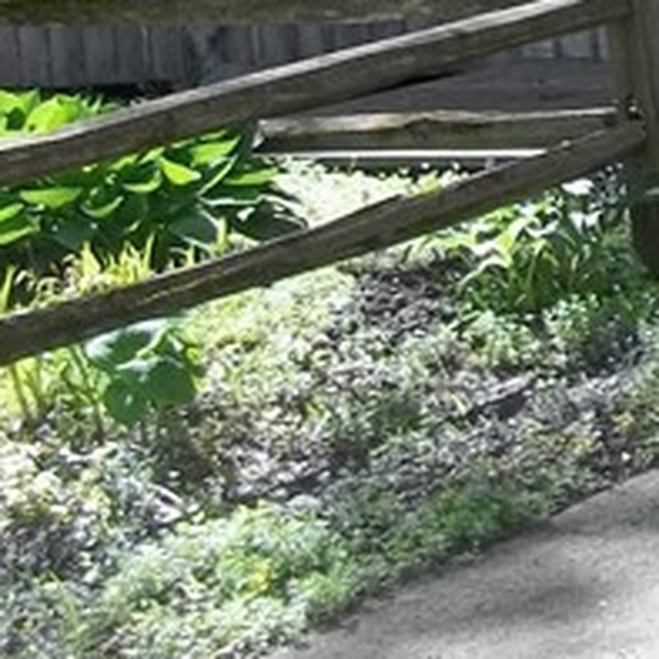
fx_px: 3166
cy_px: -291
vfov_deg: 11.5
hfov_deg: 11.0
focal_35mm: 147
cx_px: 1208
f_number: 2.9
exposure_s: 1/320
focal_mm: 5.7
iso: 80
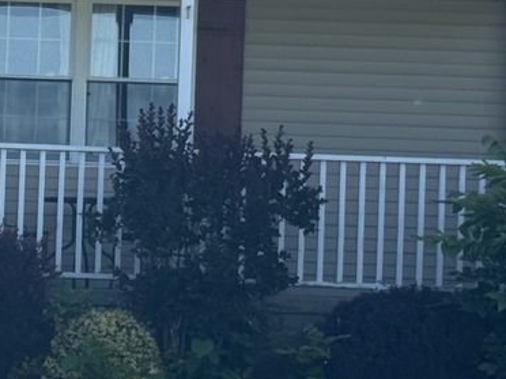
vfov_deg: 8.0
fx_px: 2719
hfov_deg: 10.4
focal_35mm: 186
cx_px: -125
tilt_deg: +1.5
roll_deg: -1.4
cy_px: 209
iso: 100
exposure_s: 1/2577
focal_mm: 6.76
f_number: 1.78
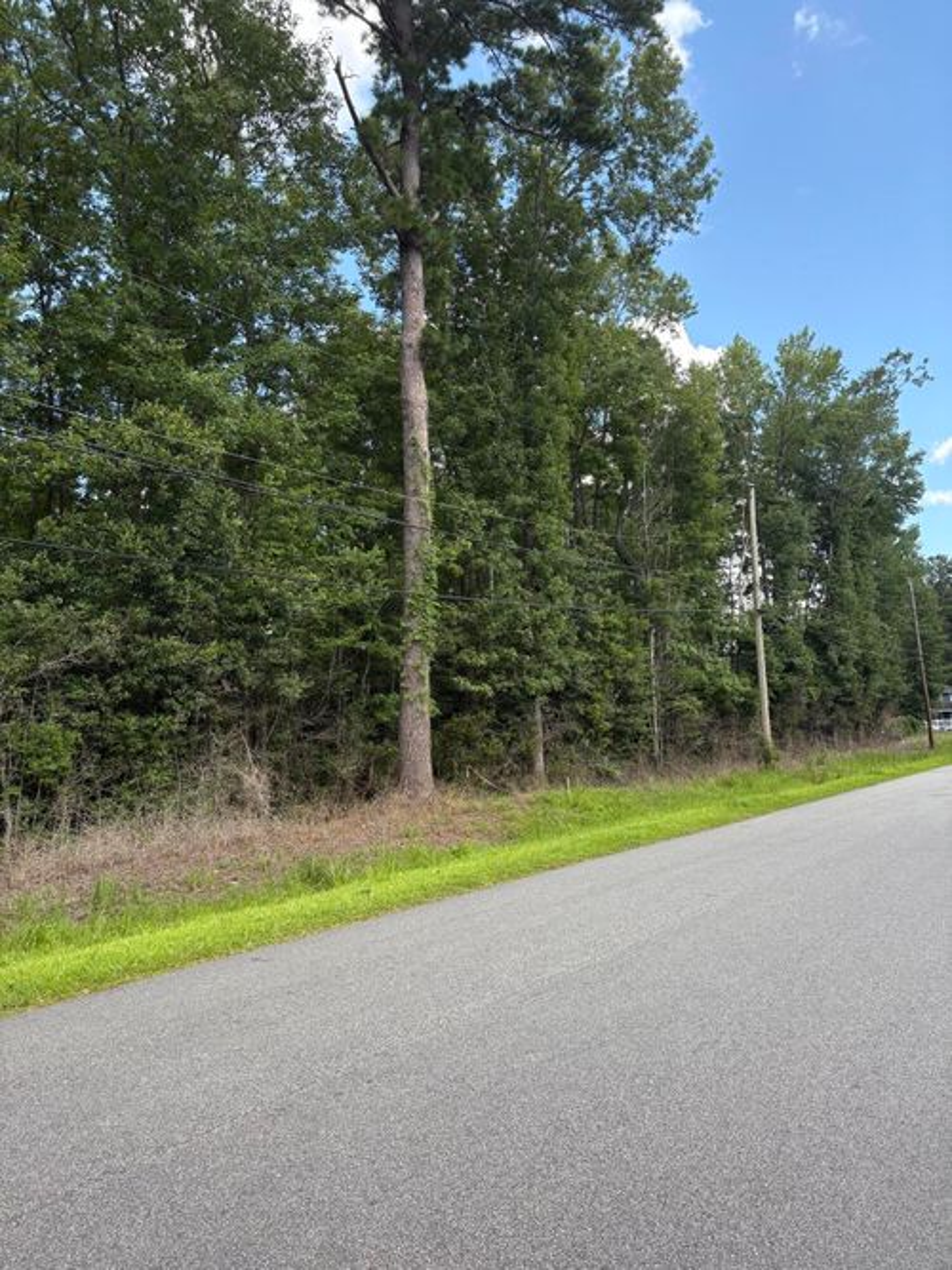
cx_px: 476
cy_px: 635
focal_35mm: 26
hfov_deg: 53.0
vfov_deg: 67.3
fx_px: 954
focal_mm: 5.96
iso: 64
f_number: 1.6
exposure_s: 1/747
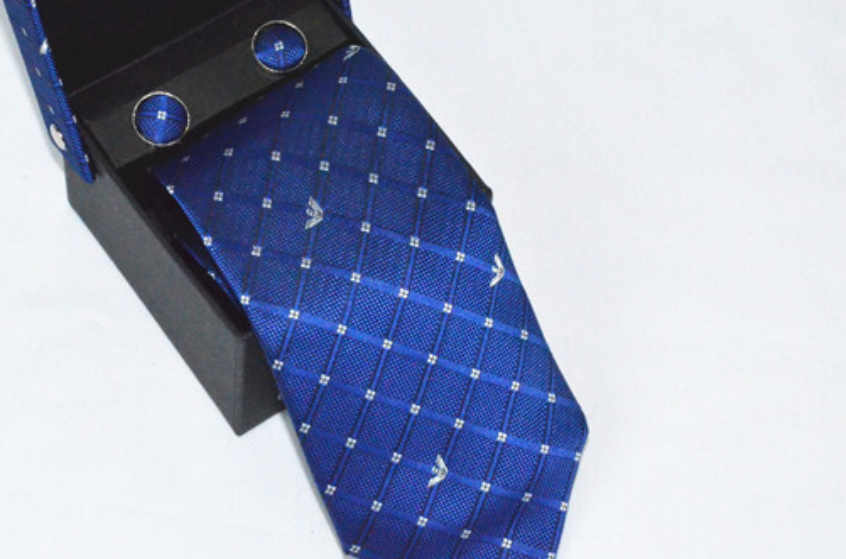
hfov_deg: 17.8
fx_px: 2695
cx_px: 307
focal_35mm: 115
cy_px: 166
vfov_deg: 11.8
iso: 6400
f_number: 25
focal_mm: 48
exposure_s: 1/250
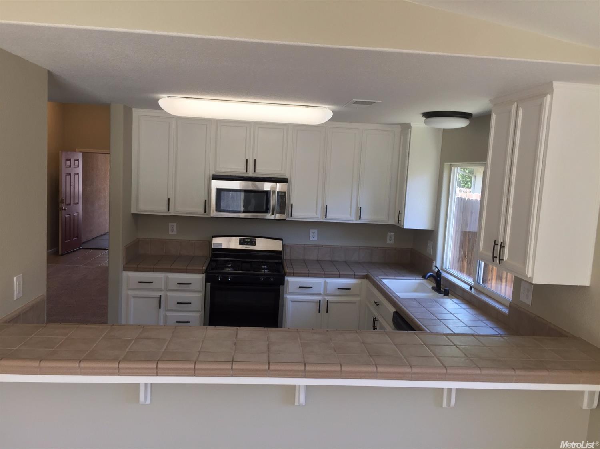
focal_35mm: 29
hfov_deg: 61.7
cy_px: 224
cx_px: 300
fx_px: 502
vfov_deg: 48.2
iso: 40
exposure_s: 1/60
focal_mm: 4.15
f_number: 2.2
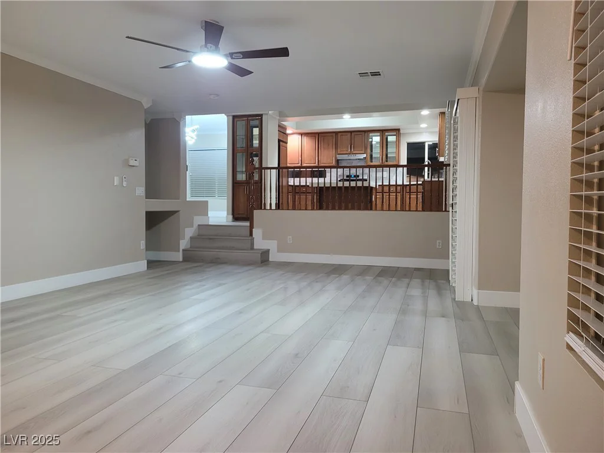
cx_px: 302
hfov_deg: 67.3
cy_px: 226
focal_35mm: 26
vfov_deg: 53.1
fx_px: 454
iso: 250
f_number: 1.8
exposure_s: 1/40
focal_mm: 5.4
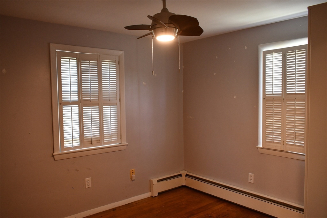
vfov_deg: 43.6
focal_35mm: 30
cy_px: 109
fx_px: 273
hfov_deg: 61.9
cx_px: 164
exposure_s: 1/100
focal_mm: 20
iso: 1250
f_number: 5
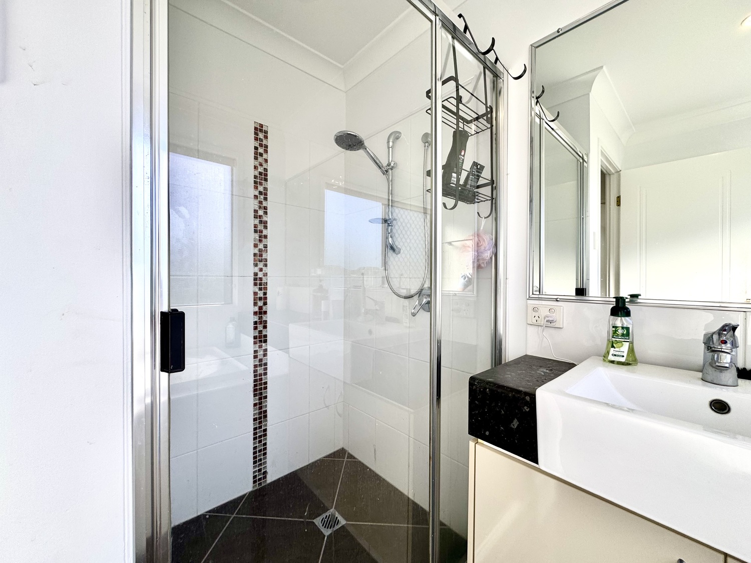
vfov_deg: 85.7
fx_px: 304
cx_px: 376
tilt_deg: -0.4
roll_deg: +1.0
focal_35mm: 14
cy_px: 282
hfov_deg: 102.1
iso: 50
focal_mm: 2.22
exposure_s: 1/99
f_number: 2.2
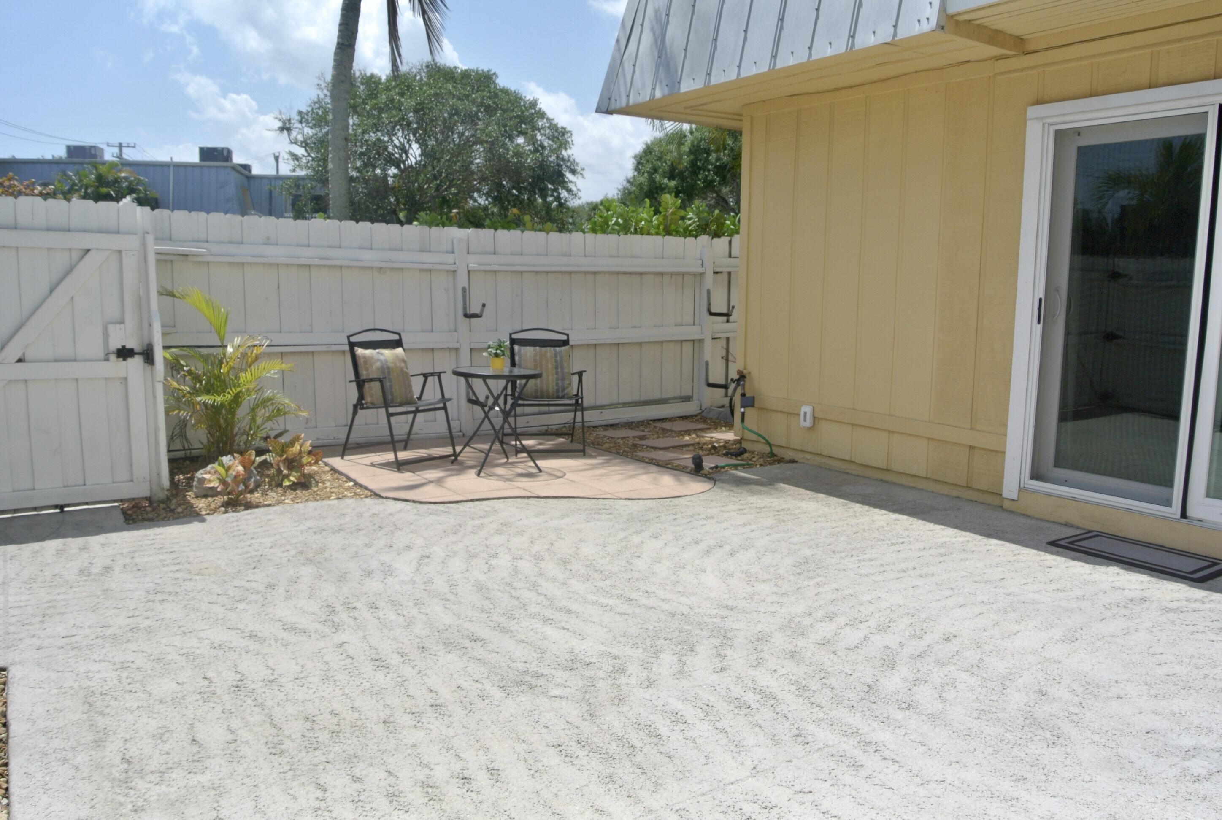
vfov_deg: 48.1
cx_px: 611
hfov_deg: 67.3
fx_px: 918
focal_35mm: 27
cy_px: 410
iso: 100
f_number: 8
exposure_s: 1/320
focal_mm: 10
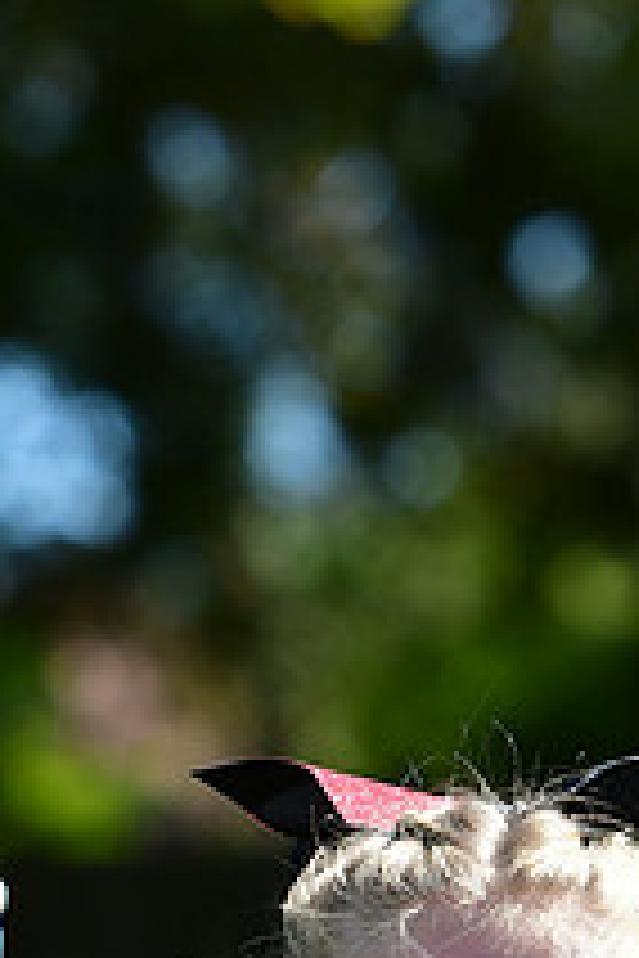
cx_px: 209
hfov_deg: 2.5
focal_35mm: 551
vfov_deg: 3.7
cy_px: 1030
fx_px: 14679
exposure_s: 1/2000
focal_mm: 135
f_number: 4.5
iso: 400
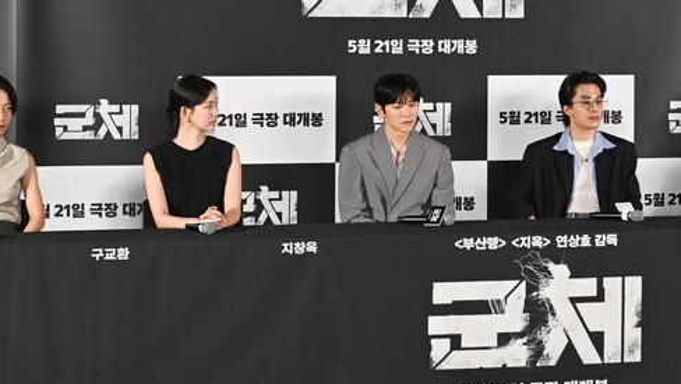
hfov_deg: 19.4
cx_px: 480
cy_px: 17
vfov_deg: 10.9
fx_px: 1987
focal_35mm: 110
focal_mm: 54
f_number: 4
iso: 1600
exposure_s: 1/200
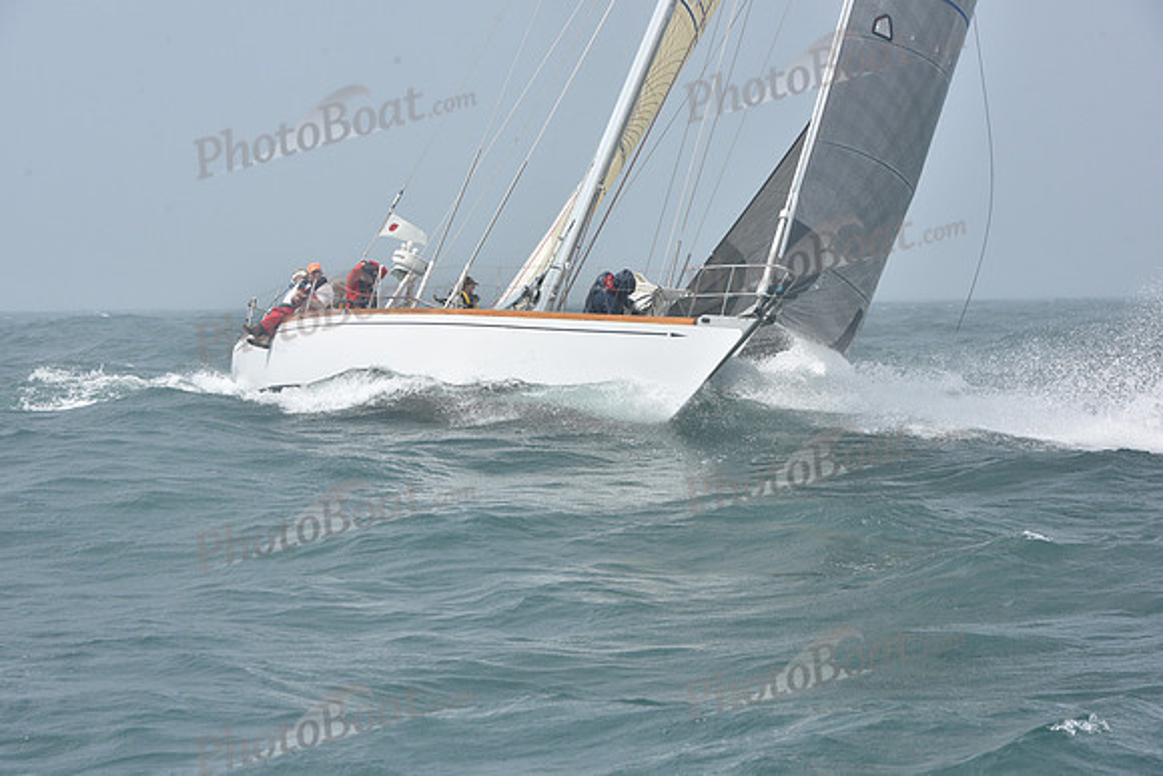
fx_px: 3877
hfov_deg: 17.1
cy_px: 388
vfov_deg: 11.4
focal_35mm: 120
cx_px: 582
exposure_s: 1/800
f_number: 11
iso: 320
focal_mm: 120
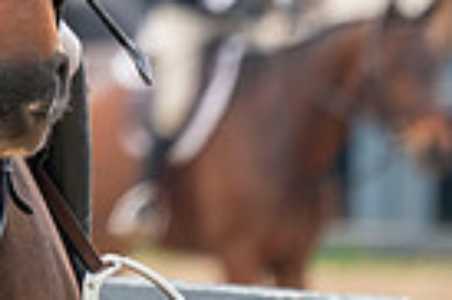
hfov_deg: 1.2
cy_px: -328
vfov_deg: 0.8
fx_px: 21244
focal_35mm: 1694
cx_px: -277
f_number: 5.6
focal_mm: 400
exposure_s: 1/500
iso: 400
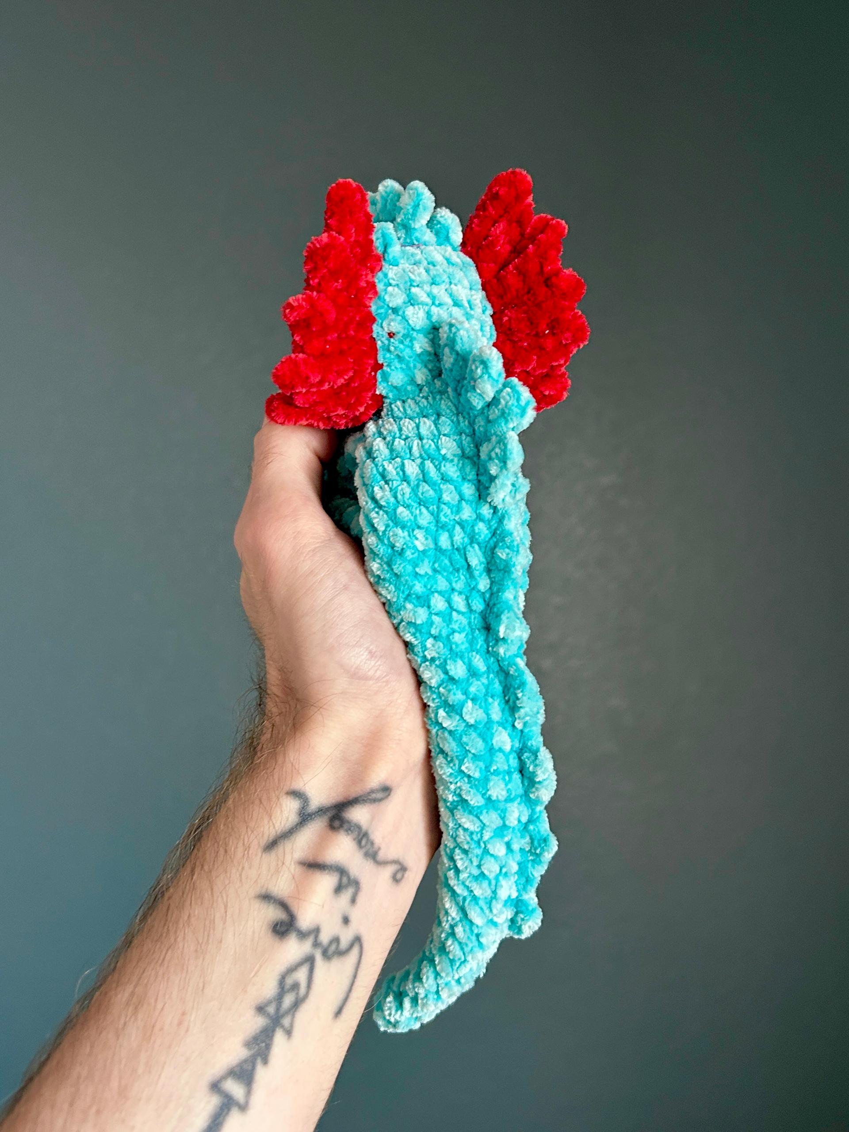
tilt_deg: -1.9
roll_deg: +1.5
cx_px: 424
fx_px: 850
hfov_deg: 53.1
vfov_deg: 67.3
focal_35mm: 26
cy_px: 566
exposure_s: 1/60
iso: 200
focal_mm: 5.7
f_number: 1.5
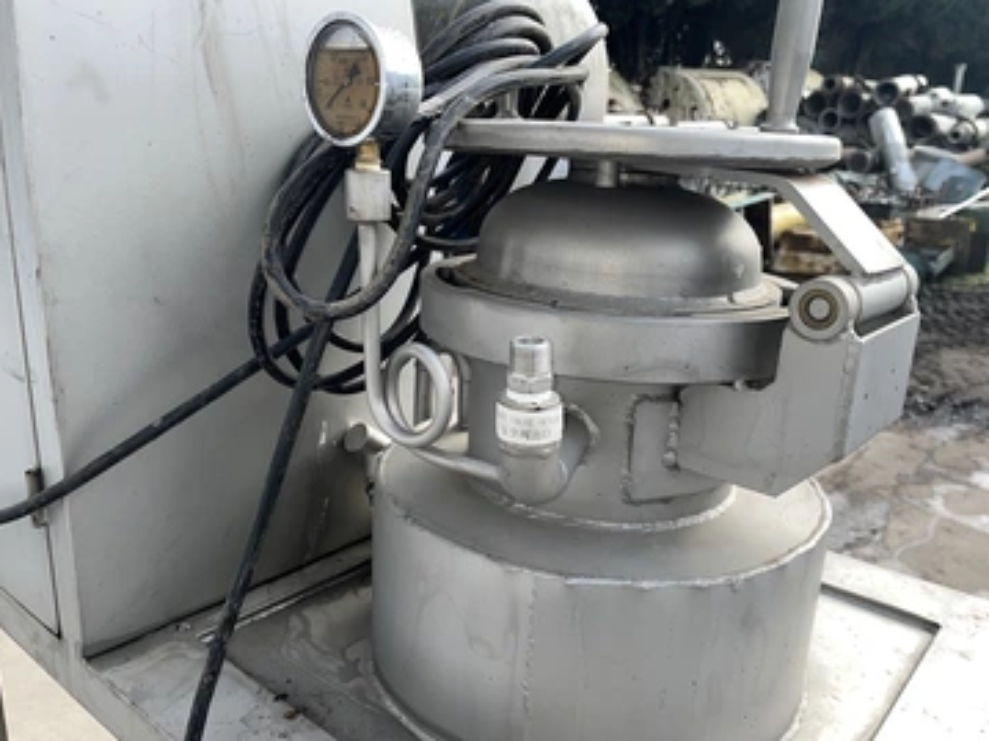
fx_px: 828
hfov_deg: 61.7
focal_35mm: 29
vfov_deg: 48.2
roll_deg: -0.5
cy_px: 388
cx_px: 501
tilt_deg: -20.3
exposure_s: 1/281
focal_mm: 5.1
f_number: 1.6
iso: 32
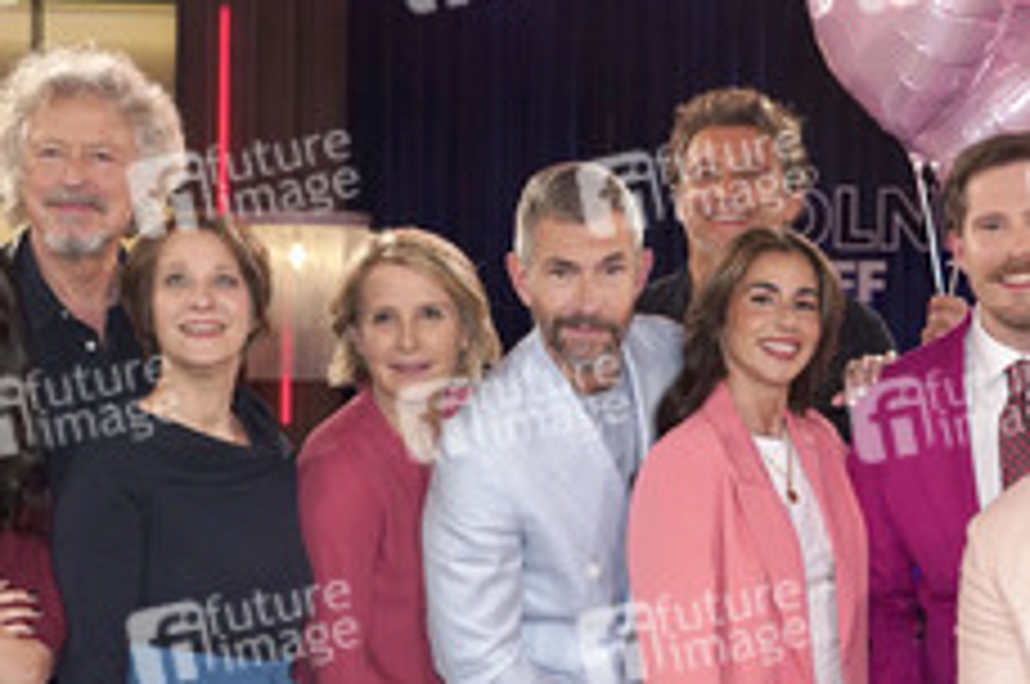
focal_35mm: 71
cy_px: 522
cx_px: 573
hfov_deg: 28.5
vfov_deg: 19.0
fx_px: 2029
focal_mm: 36
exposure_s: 1/250
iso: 3200
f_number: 5
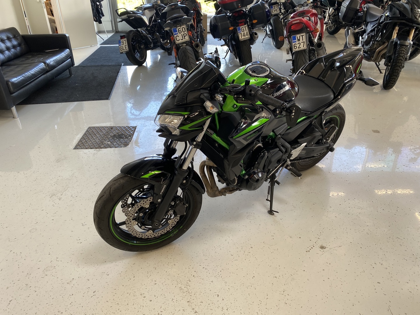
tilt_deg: -28.8
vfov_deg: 53.1
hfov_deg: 67.3
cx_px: 210
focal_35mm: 26
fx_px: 315
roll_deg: +1.7
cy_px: 158
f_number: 1.8
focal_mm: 4.25
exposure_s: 1/100
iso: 100
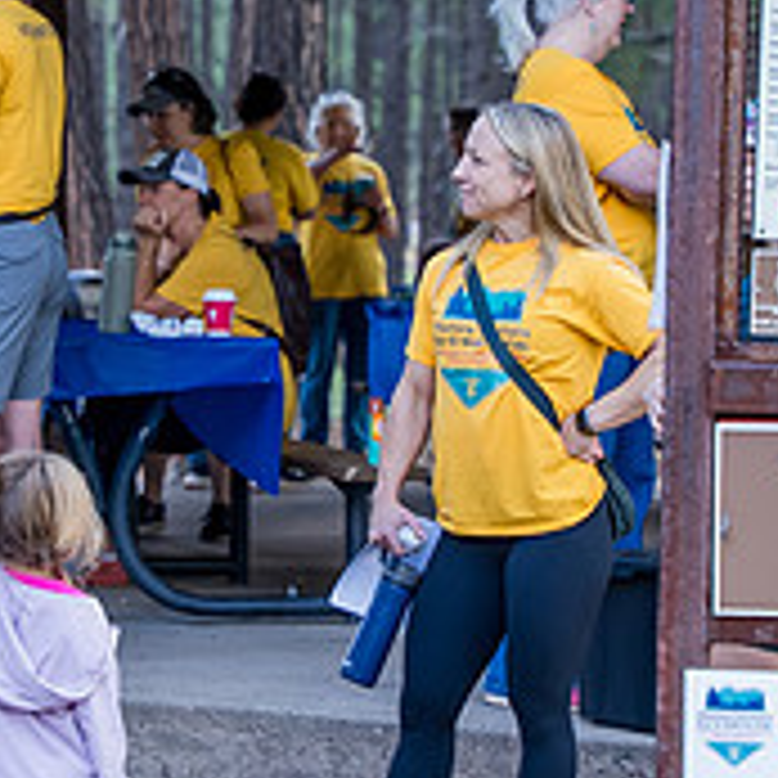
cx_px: 328
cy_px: 461
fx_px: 5060
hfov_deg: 8.8
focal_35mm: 199
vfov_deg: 8.8
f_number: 3.2
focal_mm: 70
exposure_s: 1/160
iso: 400
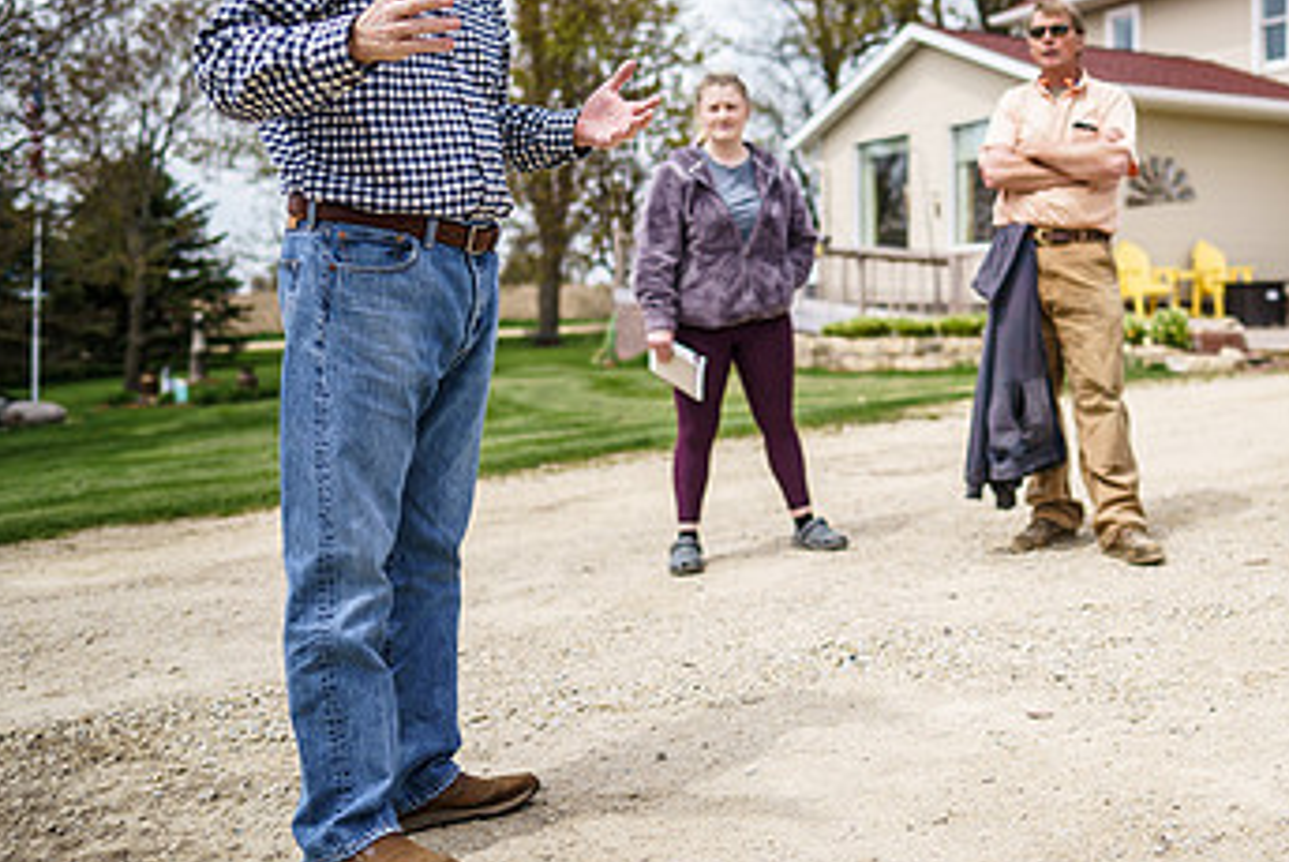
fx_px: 1505
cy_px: 324
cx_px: 1022
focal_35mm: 42
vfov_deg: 31.8
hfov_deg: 44.2
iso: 125
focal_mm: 24
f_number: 1.4
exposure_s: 1/8000
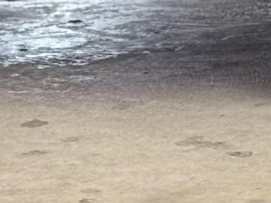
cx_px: 566
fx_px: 2153
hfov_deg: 6.9
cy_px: -304
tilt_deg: -3.9
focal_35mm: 275
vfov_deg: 5.2
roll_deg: +0.0
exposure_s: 1/60
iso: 64
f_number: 1.6
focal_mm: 5.96
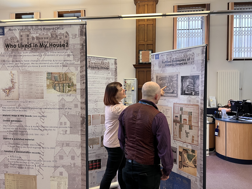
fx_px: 189
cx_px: 126
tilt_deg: -2.5
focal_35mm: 26
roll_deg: -0.3
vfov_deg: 53.1
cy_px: 94
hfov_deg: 67.3
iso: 125
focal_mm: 5.7
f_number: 1.5
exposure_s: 1/50
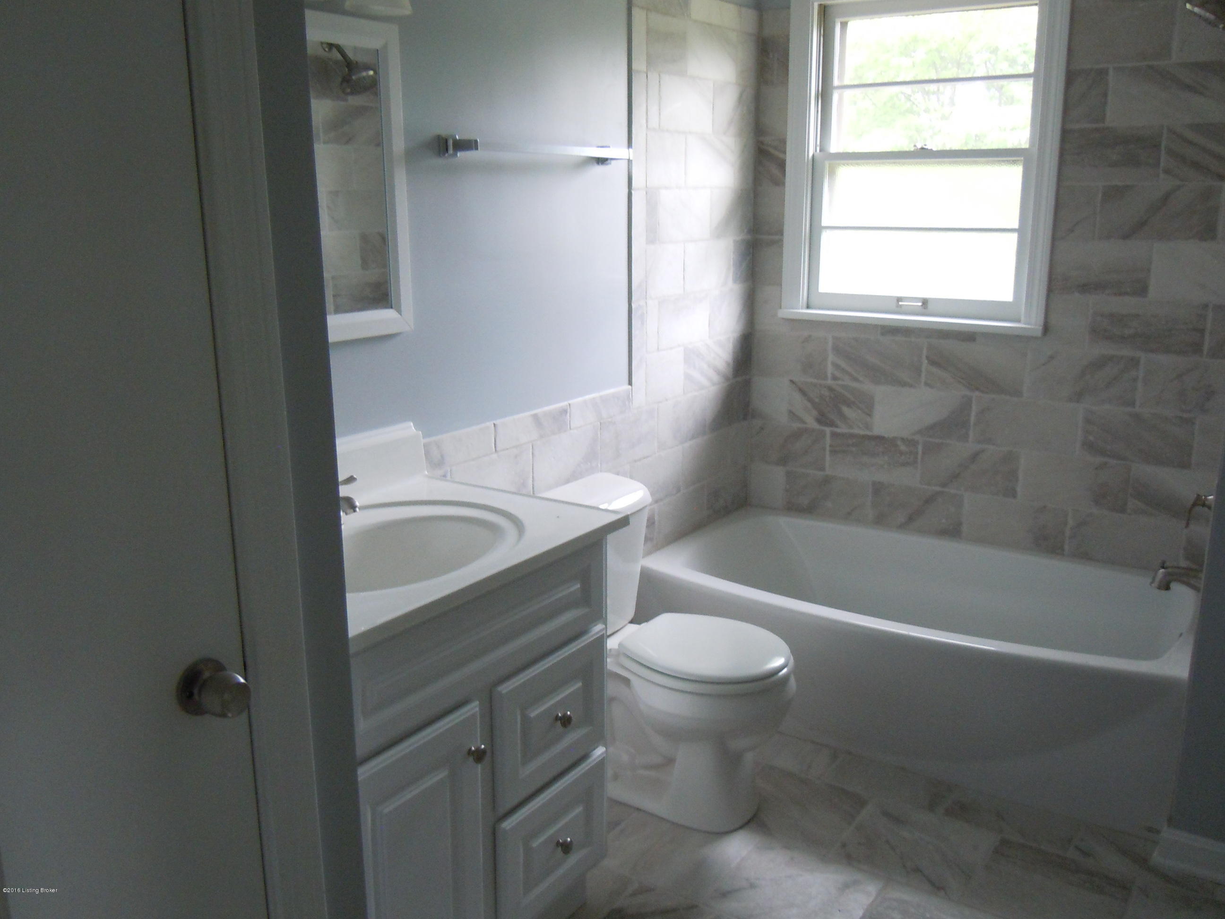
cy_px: 460
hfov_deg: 60.0
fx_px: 1062
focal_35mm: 30
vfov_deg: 46.8
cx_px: 612
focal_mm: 5.4
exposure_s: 1/30
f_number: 3.5
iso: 400
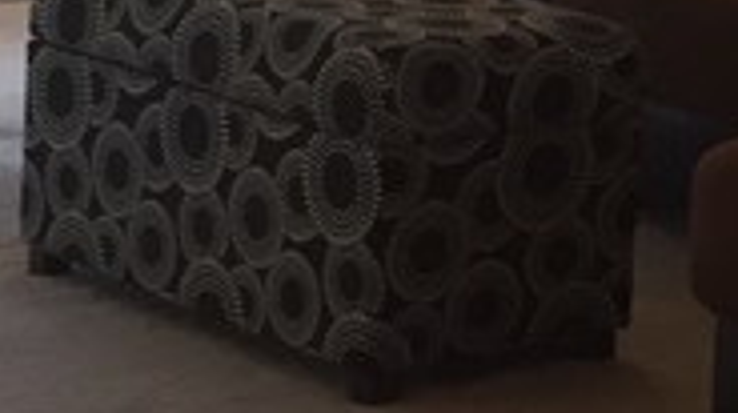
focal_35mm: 176
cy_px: -277
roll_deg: -4.7
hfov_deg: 11.7
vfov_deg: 6.7
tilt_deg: -6.2
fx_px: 3440
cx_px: 1083
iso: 64
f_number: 2.2
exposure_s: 1/30
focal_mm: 4.15
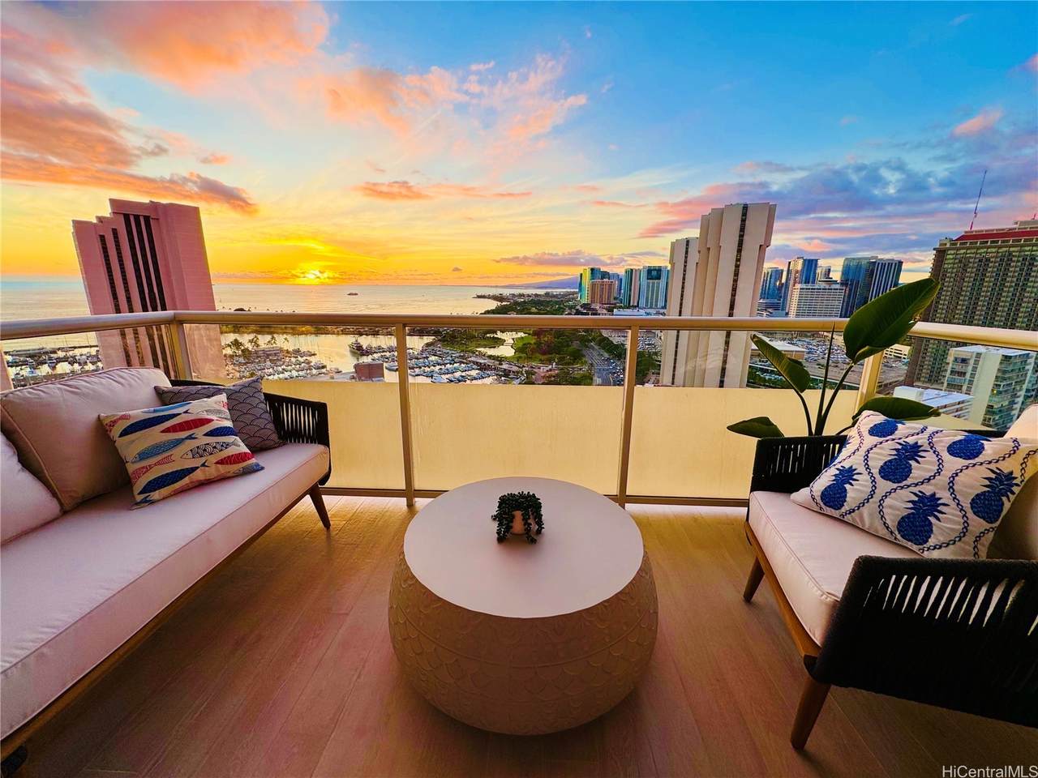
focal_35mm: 14
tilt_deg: -14.6
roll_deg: -1.1
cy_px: 389
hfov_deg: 102.1
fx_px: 420
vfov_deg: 85.7
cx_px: 519
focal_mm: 2.22
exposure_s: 1/182
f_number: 2.2
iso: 40
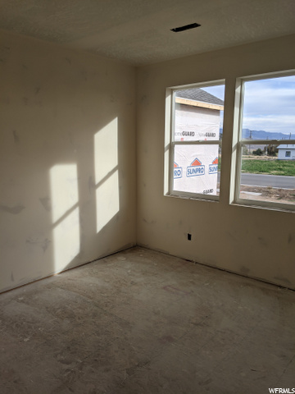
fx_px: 307
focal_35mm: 27
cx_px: 148
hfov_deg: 51.4
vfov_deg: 65.3
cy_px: 197
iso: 43
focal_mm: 4.44
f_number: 1.8
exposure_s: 1/1020
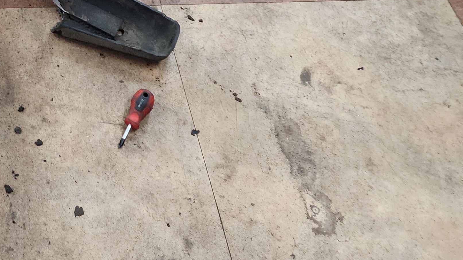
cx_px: -86
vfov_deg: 17.3
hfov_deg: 29.3
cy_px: -141
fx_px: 761
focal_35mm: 62
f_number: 1.8
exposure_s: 1/120
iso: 500
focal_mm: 6.4
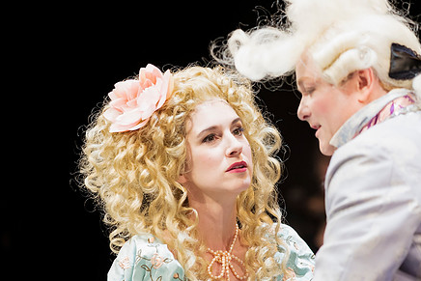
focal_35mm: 266
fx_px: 3112
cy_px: 170
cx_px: 264
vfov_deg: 5.2
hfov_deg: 7.7
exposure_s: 1/125
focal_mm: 200
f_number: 3.5
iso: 1600
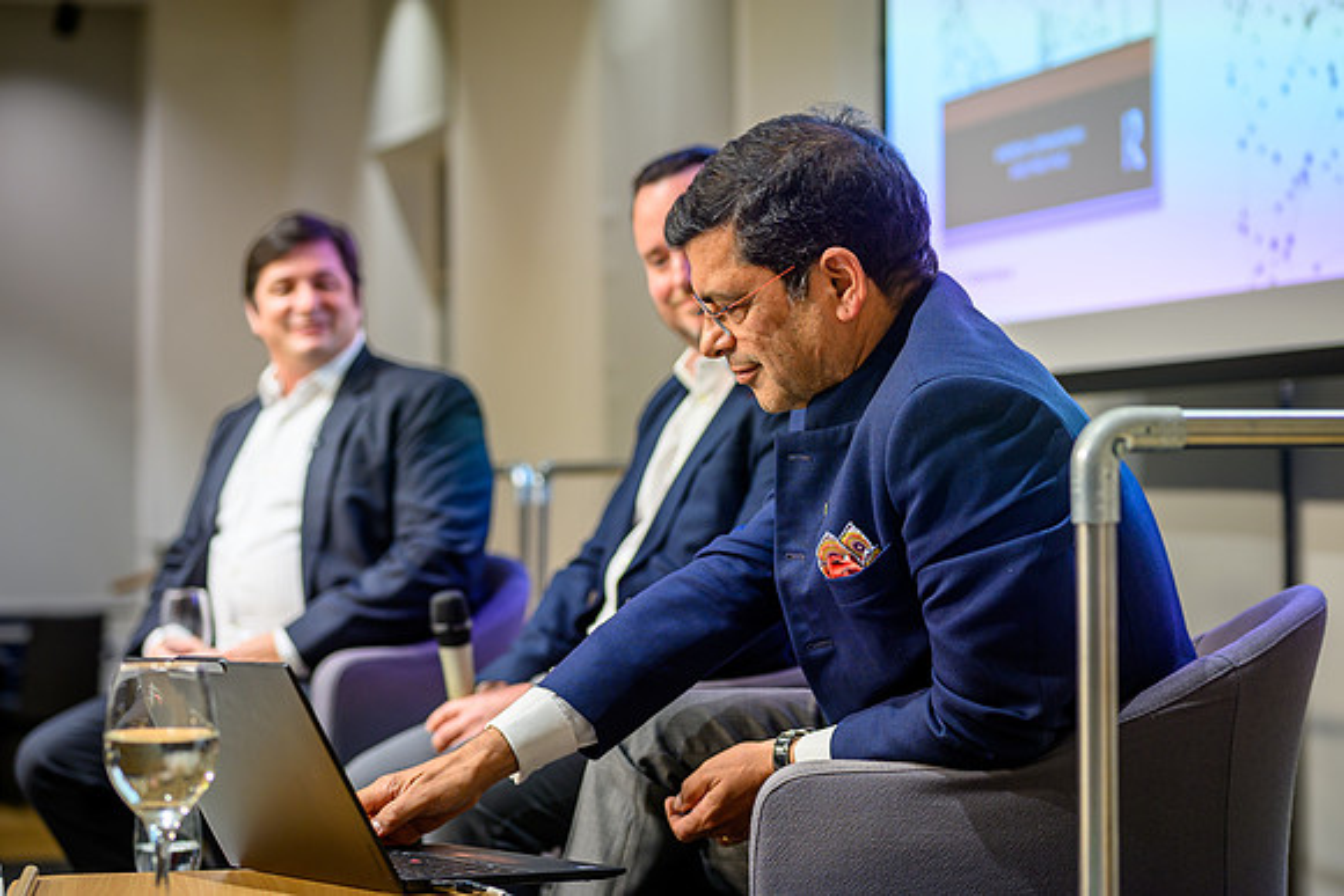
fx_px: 2846
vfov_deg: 17.9
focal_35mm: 76
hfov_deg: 26.6
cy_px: 448
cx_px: 672
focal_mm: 50
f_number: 2.2
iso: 200
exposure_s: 1/160
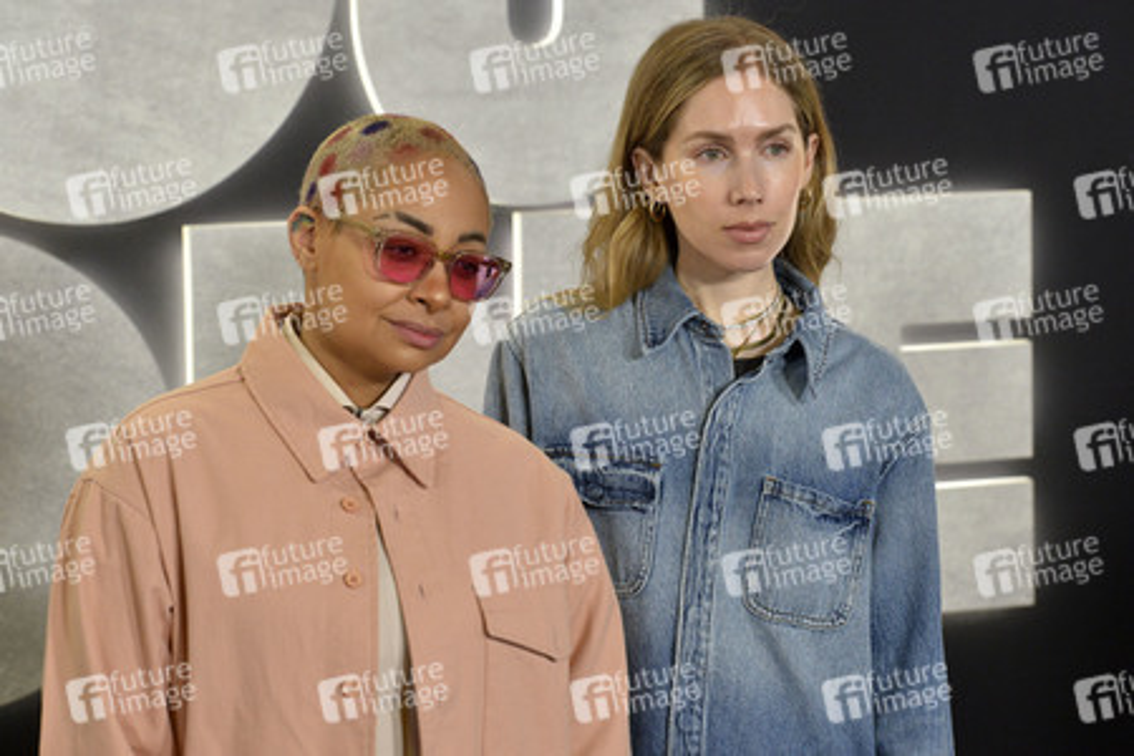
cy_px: 378
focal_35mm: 116
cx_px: 567
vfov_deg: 11.8
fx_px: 3654
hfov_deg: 17.6
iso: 3200
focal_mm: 116
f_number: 6.3
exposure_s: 1/250
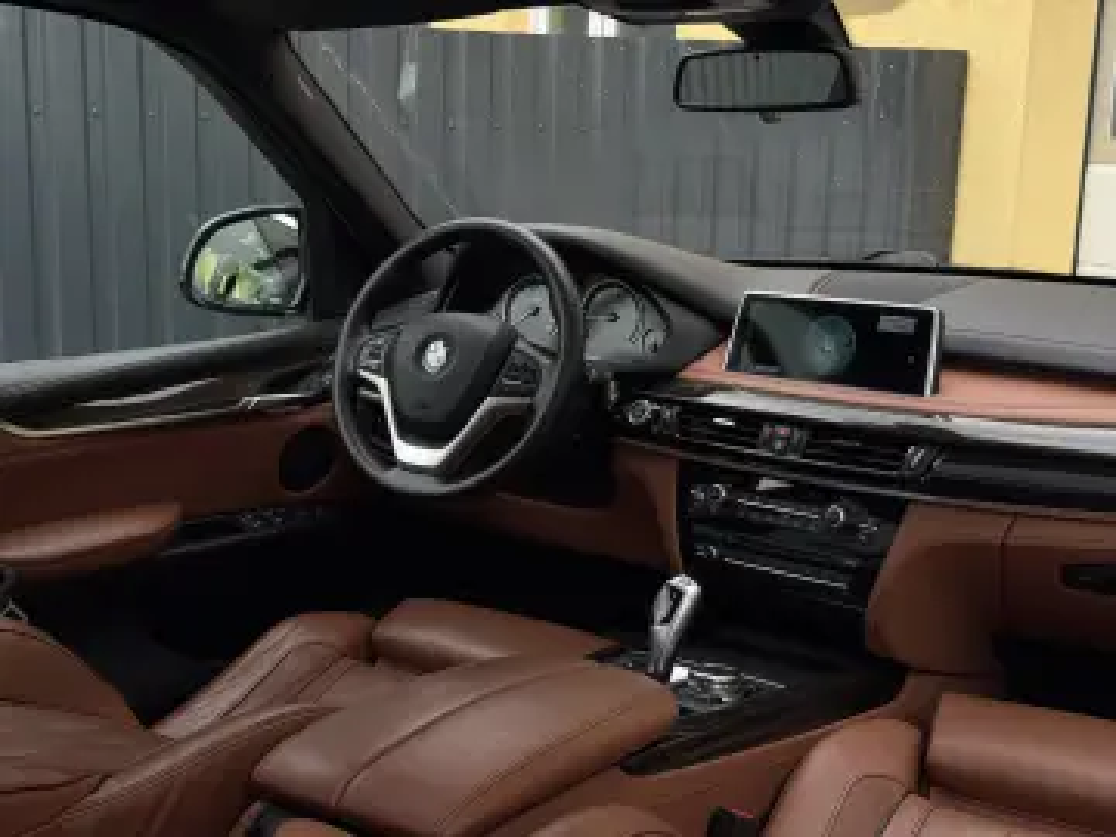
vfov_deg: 30.3
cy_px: 418
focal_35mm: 48
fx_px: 1547
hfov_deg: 39.7
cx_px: 558
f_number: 1.78
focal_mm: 6.76
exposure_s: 1/687
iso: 100
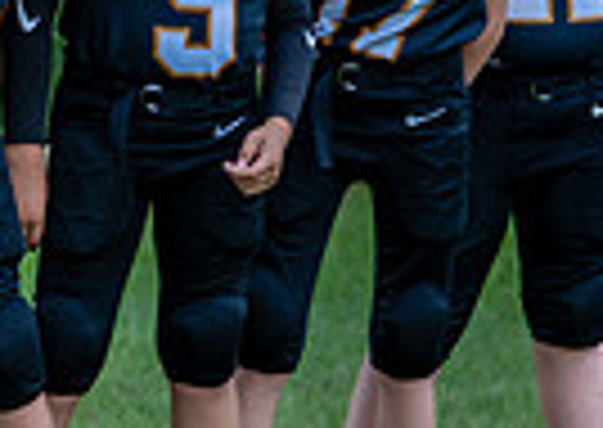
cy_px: 26
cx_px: -148
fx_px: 4800
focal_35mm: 281
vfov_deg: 5.1
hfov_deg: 7.1
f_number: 2.2
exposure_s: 1/500
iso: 100
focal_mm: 50
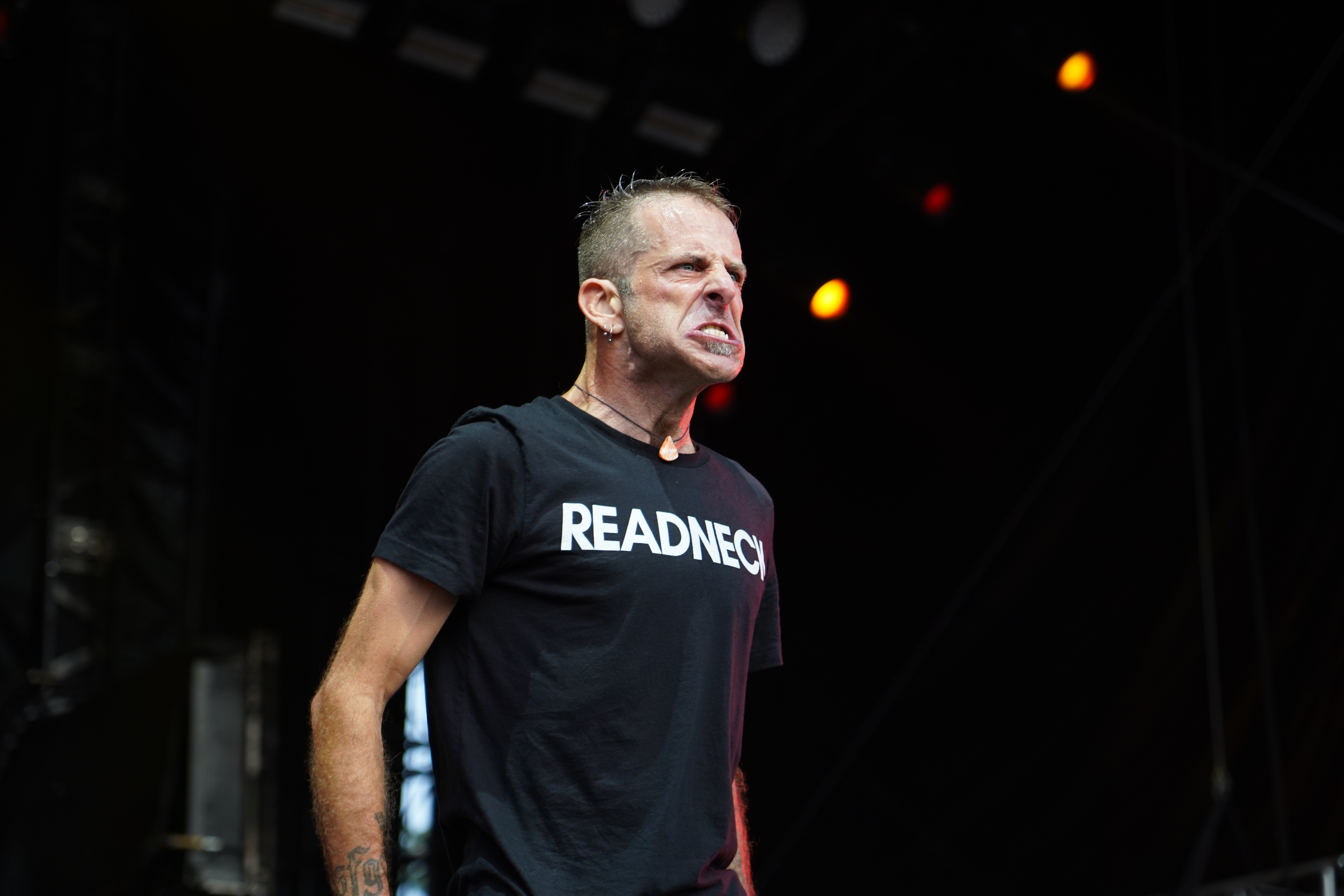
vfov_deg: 13.0
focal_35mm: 105
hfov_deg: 19.5
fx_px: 3920
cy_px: 448
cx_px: 672
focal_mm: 105
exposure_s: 1/125
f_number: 4
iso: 400
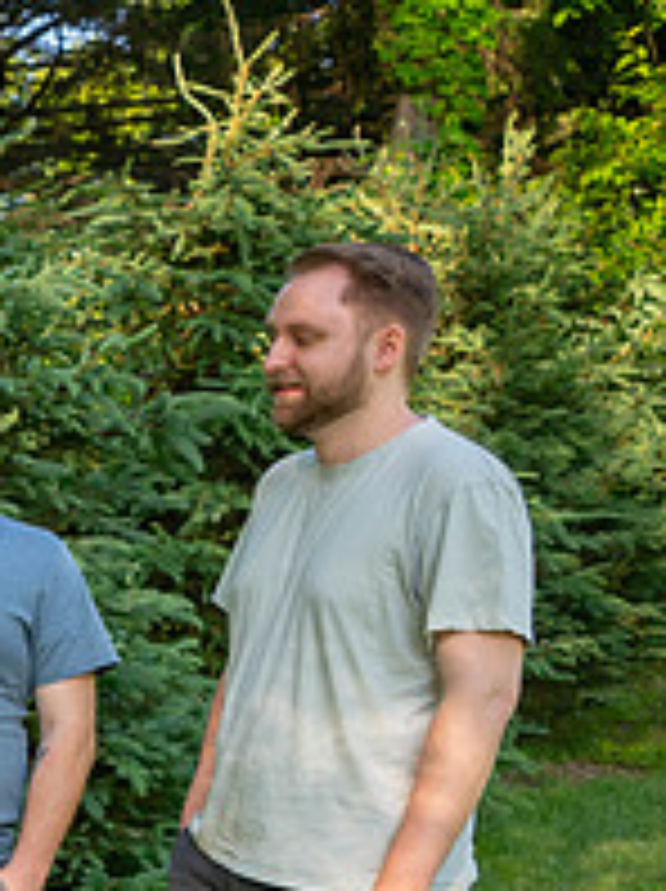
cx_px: -721
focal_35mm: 85
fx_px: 2185
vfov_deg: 22.8
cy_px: 697
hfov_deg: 14.1
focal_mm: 26
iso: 800
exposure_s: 1/640
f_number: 4
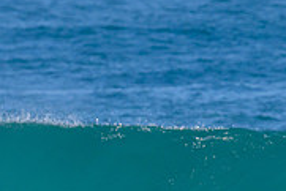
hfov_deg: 1.0
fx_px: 15933
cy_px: 194
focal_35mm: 2004
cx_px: -181
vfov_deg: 0.7
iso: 640
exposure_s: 1/2000
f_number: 10
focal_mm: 460
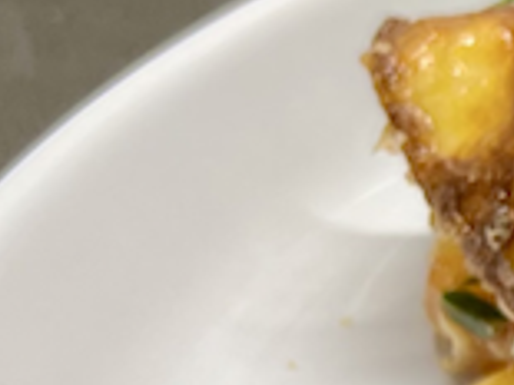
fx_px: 2493
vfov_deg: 8.7
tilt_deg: -34.7
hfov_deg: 9.7
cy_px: 538
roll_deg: -4.6
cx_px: 1426
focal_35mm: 168
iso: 64
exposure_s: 1/120
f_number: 1.5
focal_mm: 5.7
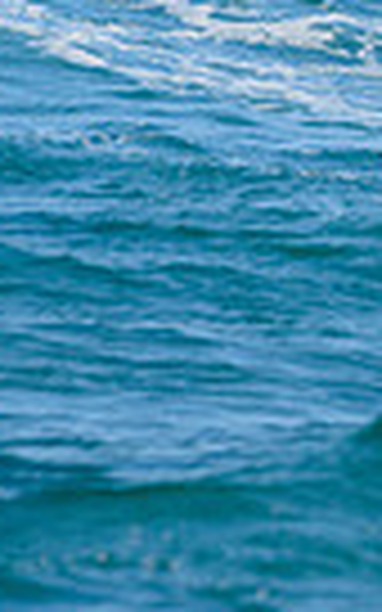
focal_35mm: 2667
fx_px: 44425
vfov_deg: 0.8
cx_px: 905
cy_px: -118
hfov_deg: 0.5
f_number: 5.6
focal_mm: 500
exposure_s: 1/2000
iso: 400
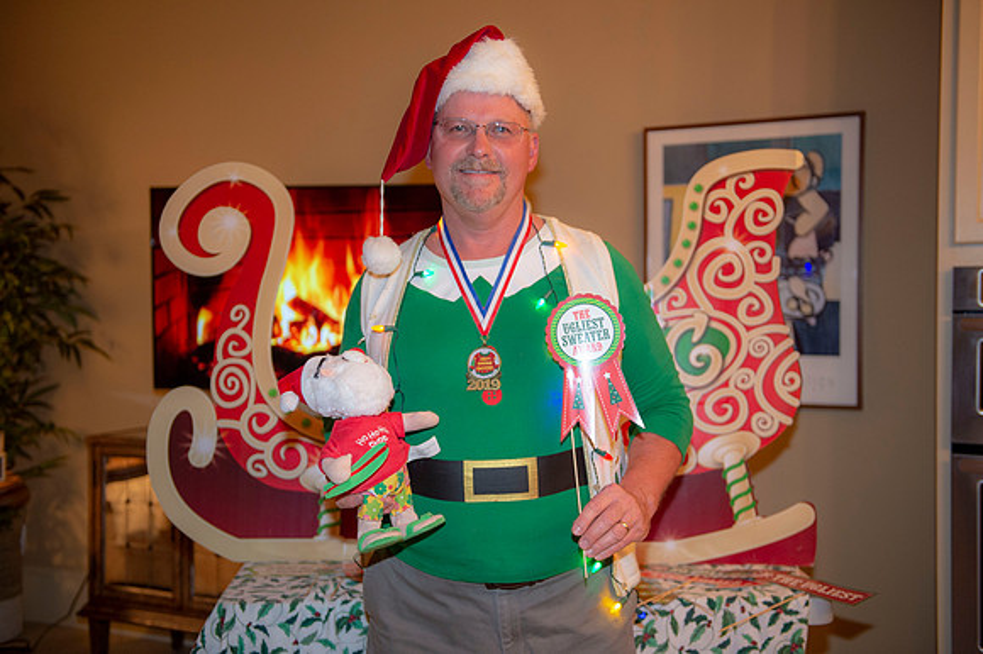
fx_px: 1146
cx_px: 492
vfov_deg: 31.9
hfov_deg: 46.4
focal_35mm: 42
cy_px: 327
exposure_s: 1/125
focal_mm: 42
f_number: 2.8
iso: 1600
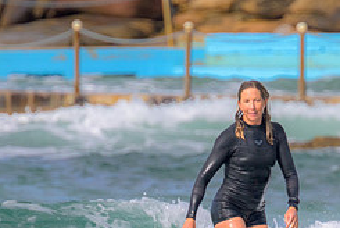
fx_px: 17881
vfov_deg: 0.7
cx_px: 232
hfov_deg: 1.1
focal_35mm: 1891
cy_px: 256
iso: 800
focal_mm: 800
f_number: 11
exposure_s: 1/1250
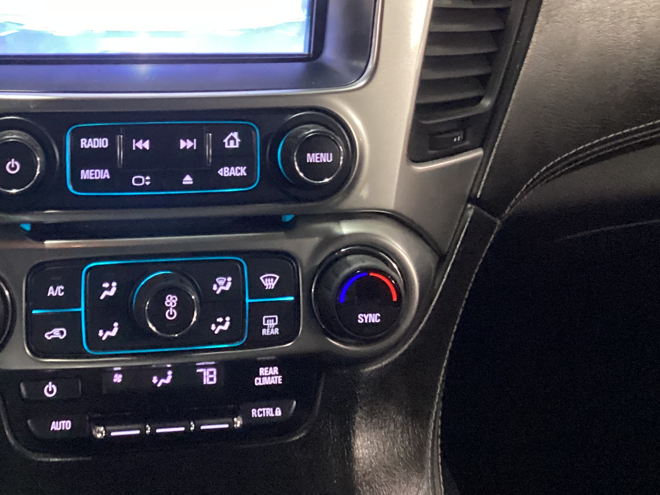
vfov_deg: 28.6
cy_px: 109
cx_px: 149
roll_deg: -4.6
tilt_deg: -28.8
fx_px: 953
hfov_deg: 37.1
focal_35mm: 50
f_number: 2.4
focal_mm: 3.3
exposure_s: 1/30
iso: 400
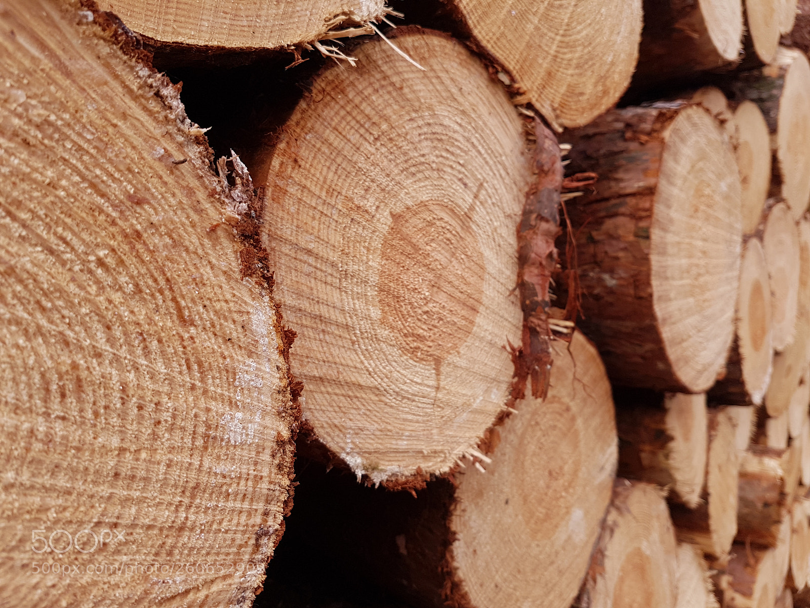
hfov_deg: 67.3
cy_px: 304
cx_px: 405
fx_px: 608
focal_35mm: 26
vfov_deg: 53.1
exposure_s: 1/108
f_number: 1.7
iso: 40
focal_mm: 4.2
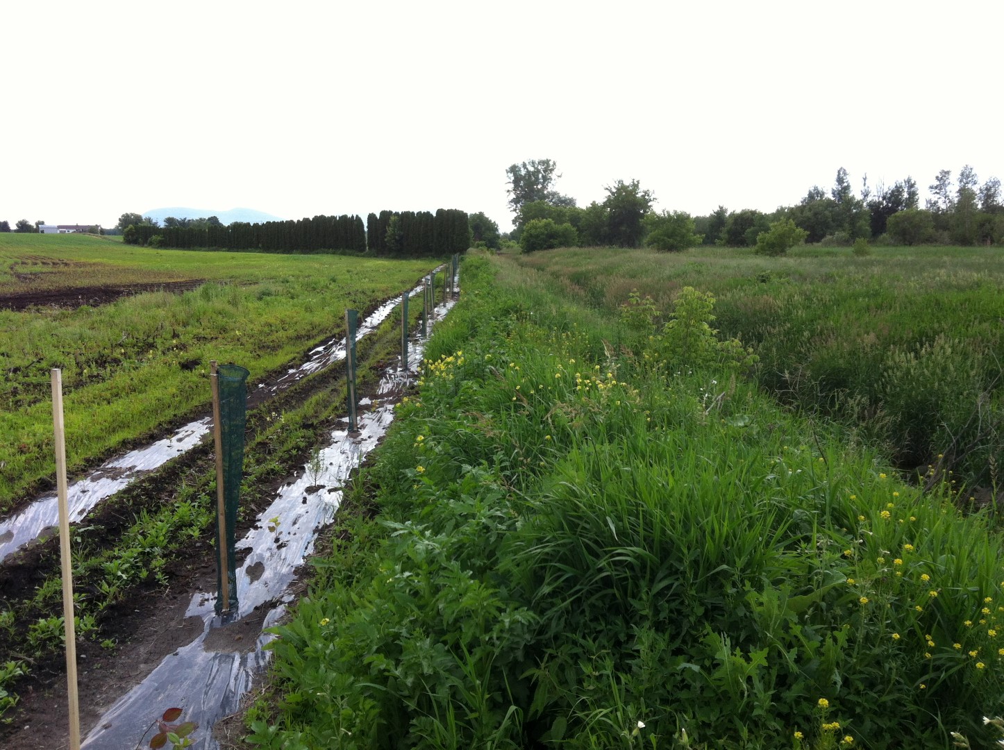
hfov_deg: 52.7
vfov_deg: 40.6
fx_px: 1014
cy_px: 375
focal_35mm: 35
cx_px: 502
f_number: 2.8
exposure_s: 1/413
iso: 80
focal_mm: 3.85
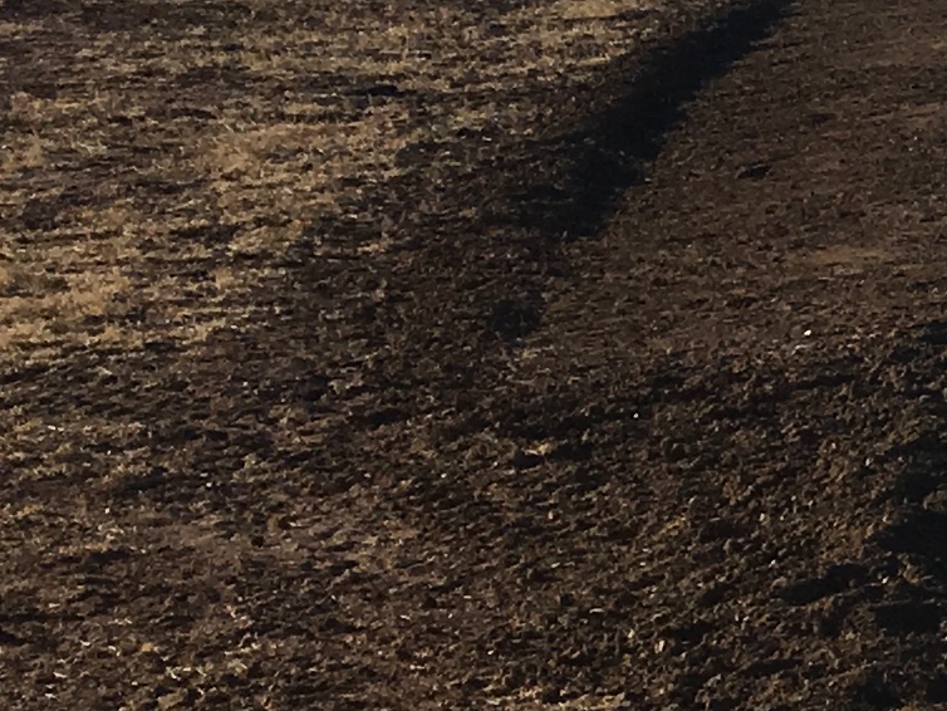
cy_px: 509
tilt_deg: -9.8
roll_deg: +0.7
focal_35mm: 155
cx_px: 2170
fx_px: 4242
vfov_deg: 9.6
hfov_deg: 11.0
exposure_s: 1/3344
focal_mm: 4.15
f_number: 2.2
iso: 25
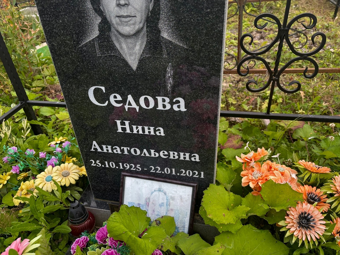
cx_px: 170
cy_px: 128
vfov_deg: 53.1
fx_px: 255
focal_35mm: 26
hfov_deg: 67.3
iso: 50
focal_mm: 5.96
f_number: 1.6
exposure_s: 1/471
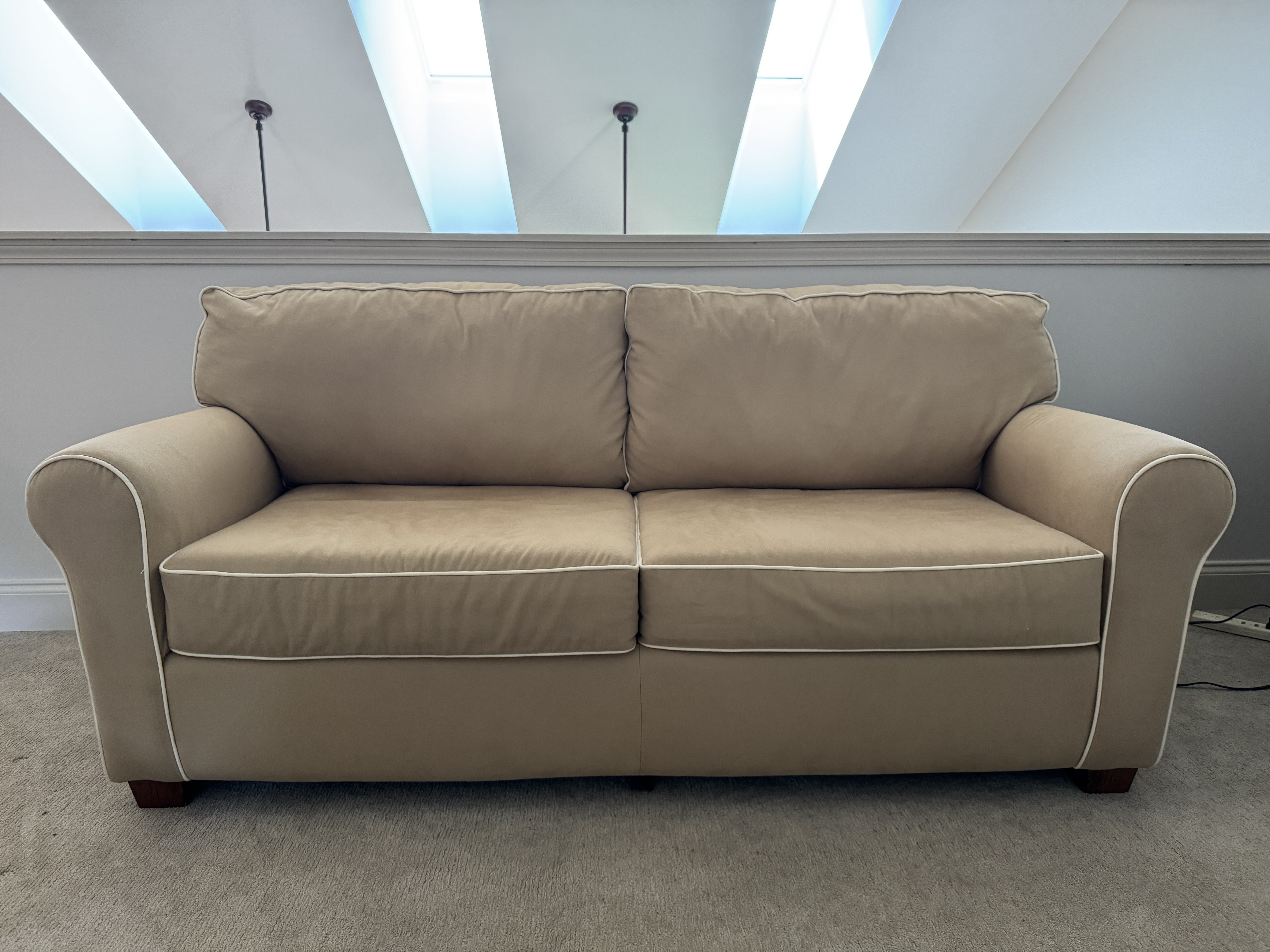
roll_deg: -0.1
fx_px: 881
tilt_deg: -12.8
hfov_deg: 71.6
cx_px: 635
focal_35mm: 24
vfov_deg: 56.8
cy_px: 476
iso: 400
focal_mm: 6.76
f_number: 1.78
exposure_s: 1/60
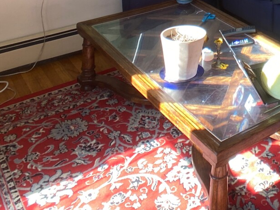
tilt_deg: -1.8
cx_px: 314
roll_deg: -1.4
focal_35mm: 87
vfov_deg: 15.3
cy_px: -135
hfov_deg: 21.3
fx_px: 704
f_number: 1.8
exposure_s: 1/120
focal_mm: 4.25
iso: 50
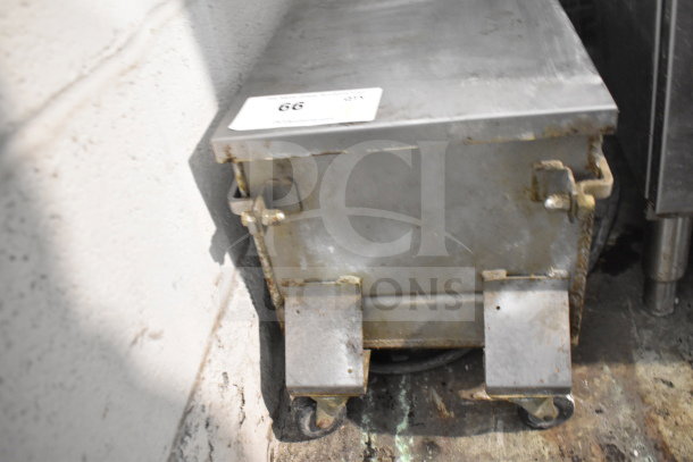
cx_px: 346
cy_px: 231
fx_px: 578
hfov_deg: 61.9
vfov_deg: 43.6
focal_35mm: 30
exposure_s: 1/30
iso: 4000
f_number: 3.8
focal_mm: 20
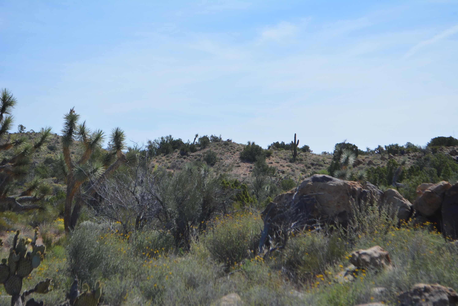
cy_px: 153
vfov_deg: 16.6
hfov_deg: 24.6
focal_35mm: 82
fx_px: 1050
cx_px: 229
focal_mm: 55
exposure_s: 1/2000
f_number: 7.1
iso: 400
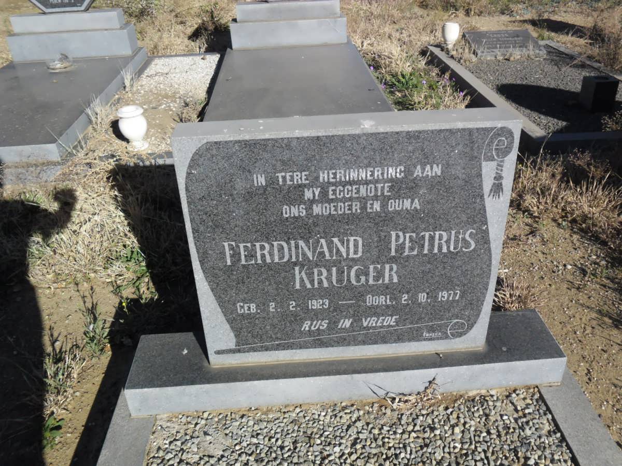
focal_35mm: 27
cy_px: 233
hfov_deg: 65.3
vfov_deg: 51.4
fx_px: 485
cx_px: 311
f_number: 3.5
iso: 80
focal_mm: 4.9
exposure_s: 1/899
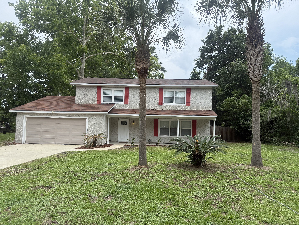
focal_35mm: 24
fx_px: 207
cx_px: 150
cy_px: 112
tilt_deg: +3.8
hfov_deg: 71.6
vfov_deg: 56.8
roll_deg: -1.2
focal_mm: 6.76
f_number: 1.78
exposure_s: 1/1901
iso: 100
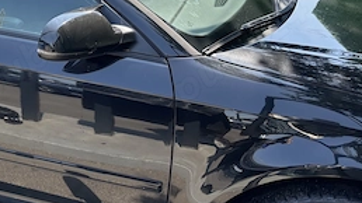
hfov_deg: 29.0
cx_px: -32
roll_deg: +0.7
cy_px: 50
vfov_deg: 18.1
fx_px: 633
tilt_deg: -19.3
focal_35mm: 66
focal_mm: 5.96
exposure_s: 1/608
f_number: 1.6
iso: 50
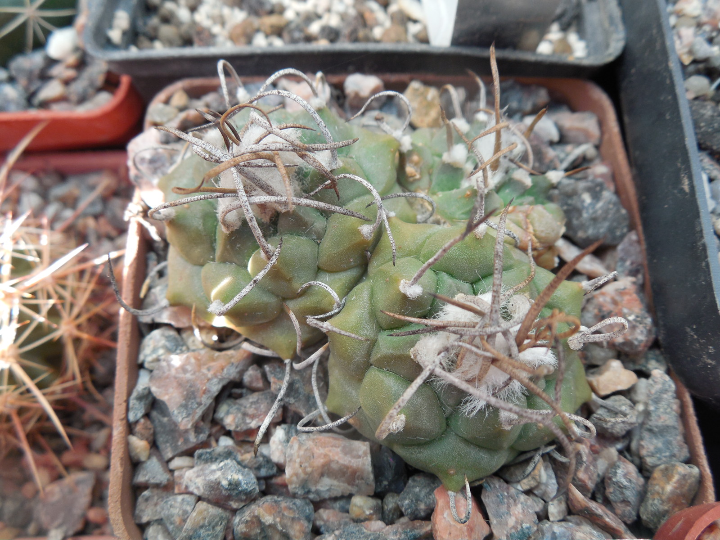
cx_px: 360
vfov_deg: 45.4
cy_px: 270
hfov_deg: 58.4
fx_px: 645
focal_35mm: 31
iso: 125
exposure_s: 1/50
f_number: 3.6
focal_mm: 5.6
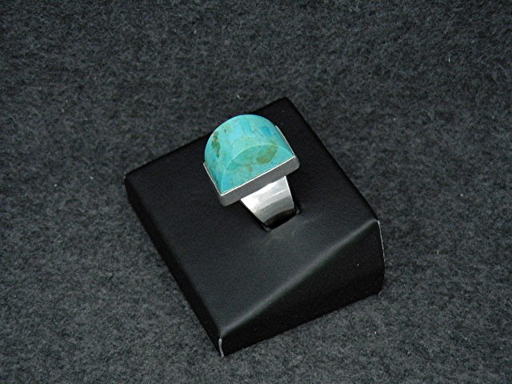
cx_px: 256
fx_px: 1139
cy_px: 192
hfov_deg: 25.3
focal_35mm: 77
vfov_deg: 19.1
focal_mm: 13.9
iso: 800
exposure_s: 1/30
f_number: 4.3
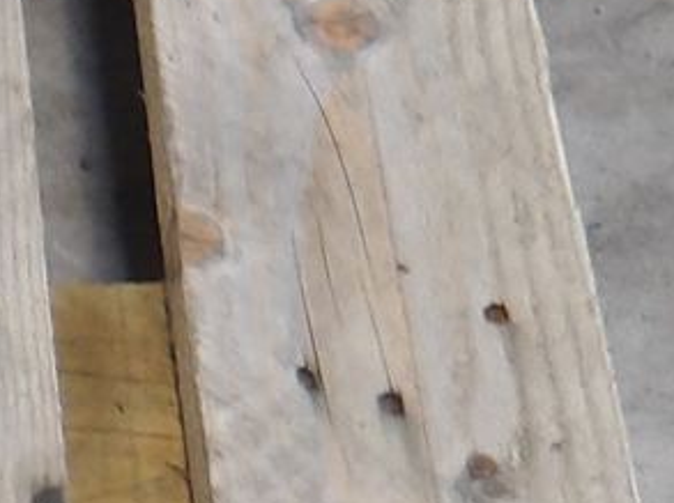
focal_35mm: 189
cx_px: -644
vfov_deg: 7.6
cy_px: 848
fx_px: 3675
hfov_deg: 9.8
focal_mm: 4.9
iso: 232
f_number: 3
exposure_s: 1/60
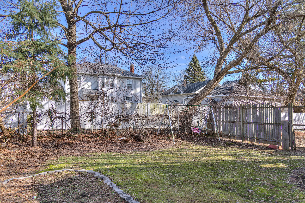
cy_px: 102
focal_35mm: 28
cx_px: 152
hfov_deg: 65.5
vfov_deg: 46.4
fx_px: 237
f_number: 2.8
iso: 200
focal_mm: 28
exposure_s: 1/2000
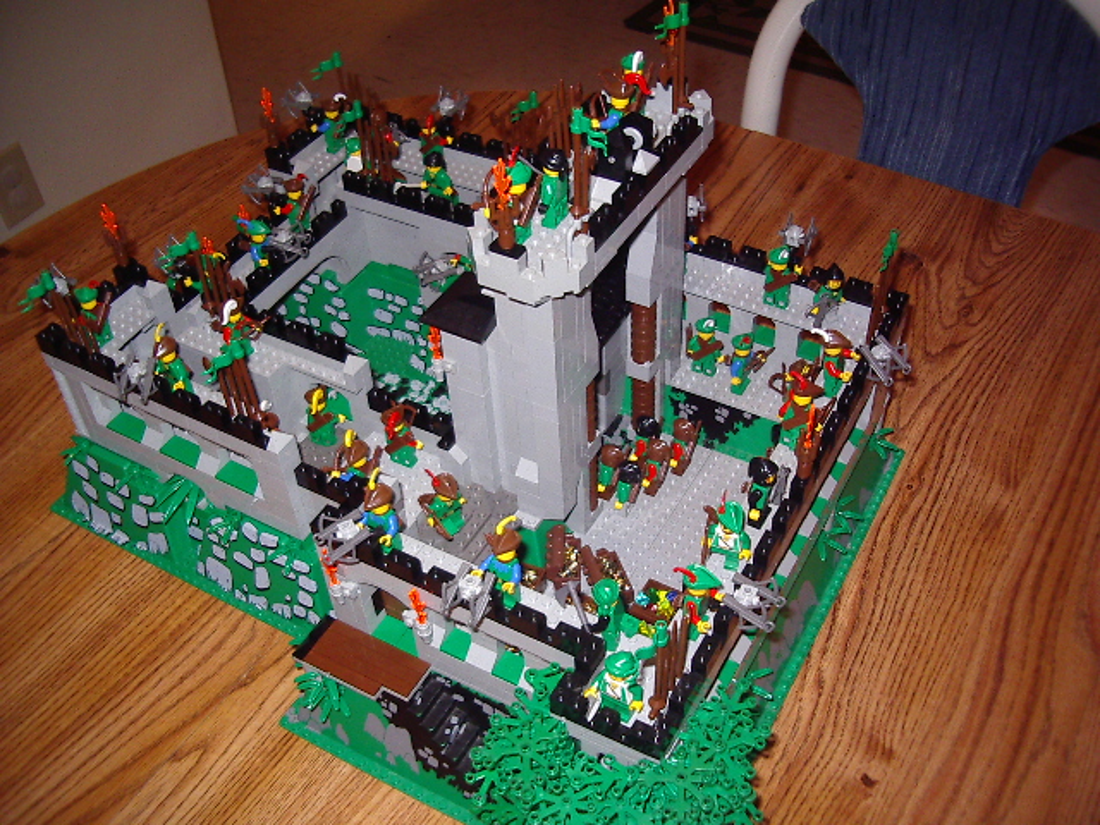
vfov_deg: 37.7
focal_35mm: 38
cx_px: 550
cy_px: 412
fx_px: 1208
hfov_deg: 49.0
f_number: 2.6
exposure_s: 1/60
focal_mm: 5.8
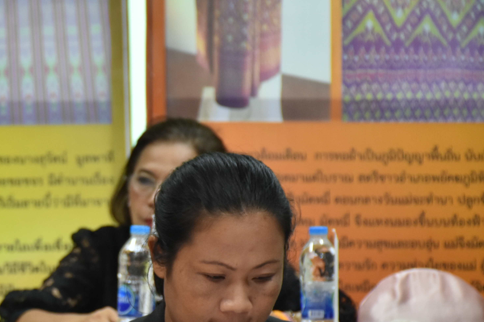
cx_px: 2
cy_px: 279
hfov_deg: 7.1
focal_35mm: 290
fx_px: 3899
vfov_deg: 4.7
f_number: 5.3
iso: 800
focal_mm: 95
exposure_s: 1/50
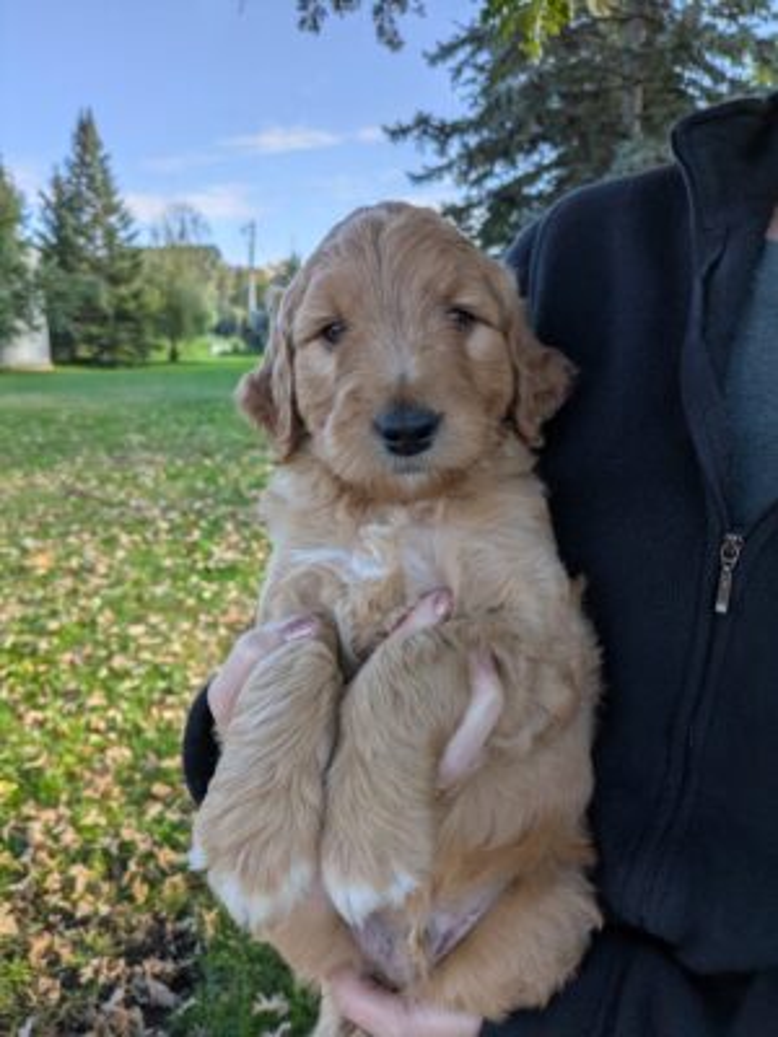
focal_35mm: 25
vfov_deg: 69.4
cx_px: 389
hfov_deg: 54.9
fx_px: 749
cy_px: 518
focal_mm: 5.43
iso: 33
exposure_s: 1/646
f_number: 1.89
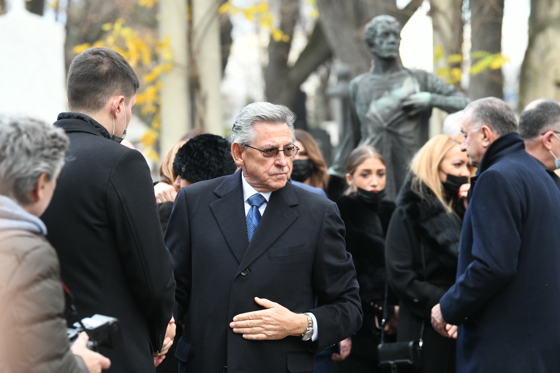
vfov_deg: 10.2
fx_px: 2100
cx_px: 280
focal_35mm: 135
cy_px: 186
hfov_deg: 15.2
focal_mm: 135
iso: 800
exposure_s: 1/125
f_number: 4.5
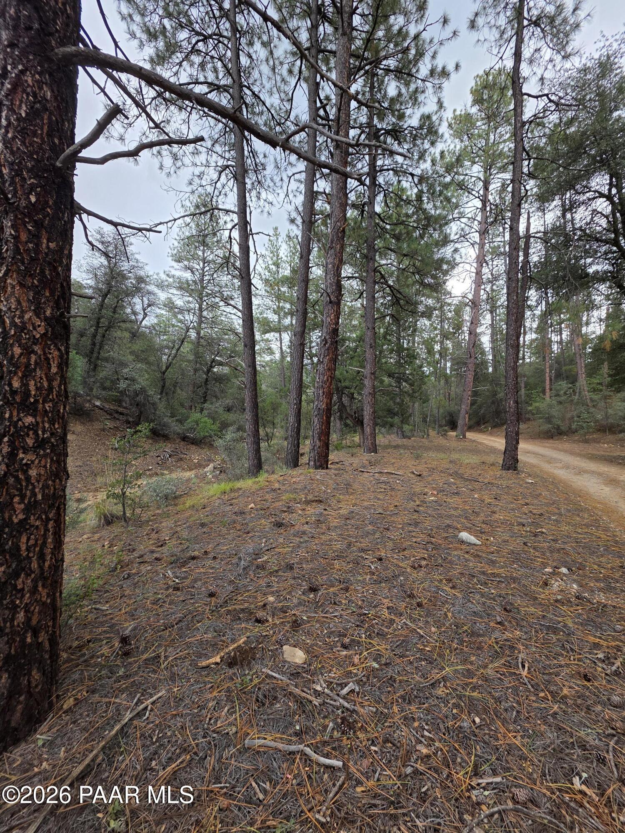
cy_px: 416
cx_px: 312
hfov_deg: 89.9
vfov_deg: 106.2
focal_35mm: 13
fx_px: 313
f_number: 1.9
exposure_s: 1/120
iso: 20
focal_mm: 2.2
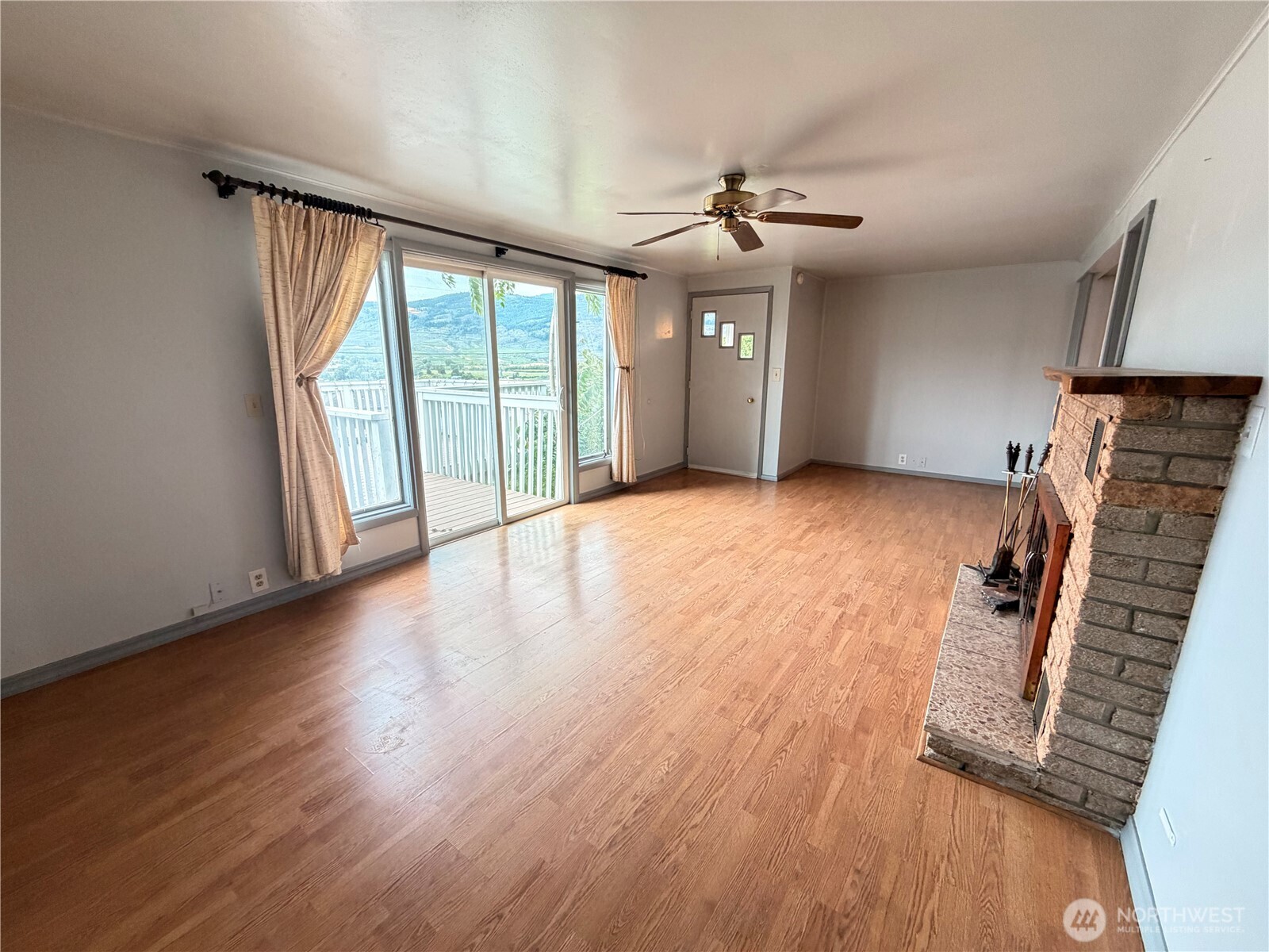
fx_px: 513
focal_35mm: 14
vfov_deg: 85.7
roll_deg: +0.5
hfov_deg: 102.1
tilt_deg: -13.3
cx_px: 634
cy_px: 476
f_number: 2.2
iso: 320
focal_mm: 2.22
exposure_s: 1/60
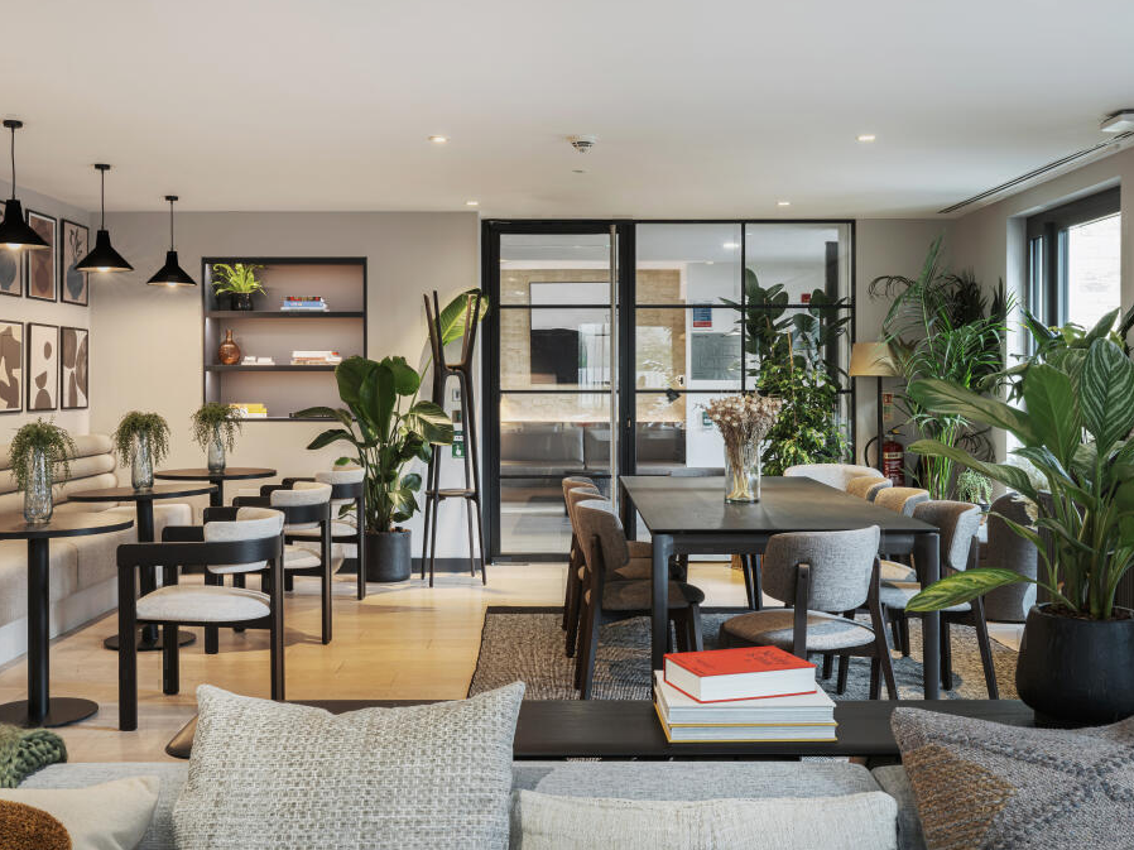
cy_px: 424
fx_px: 1114
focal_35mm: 34
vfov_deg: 41.8
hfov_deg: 54.0
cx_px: 552
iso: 160
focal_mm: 31
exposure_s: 1.6
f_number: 16
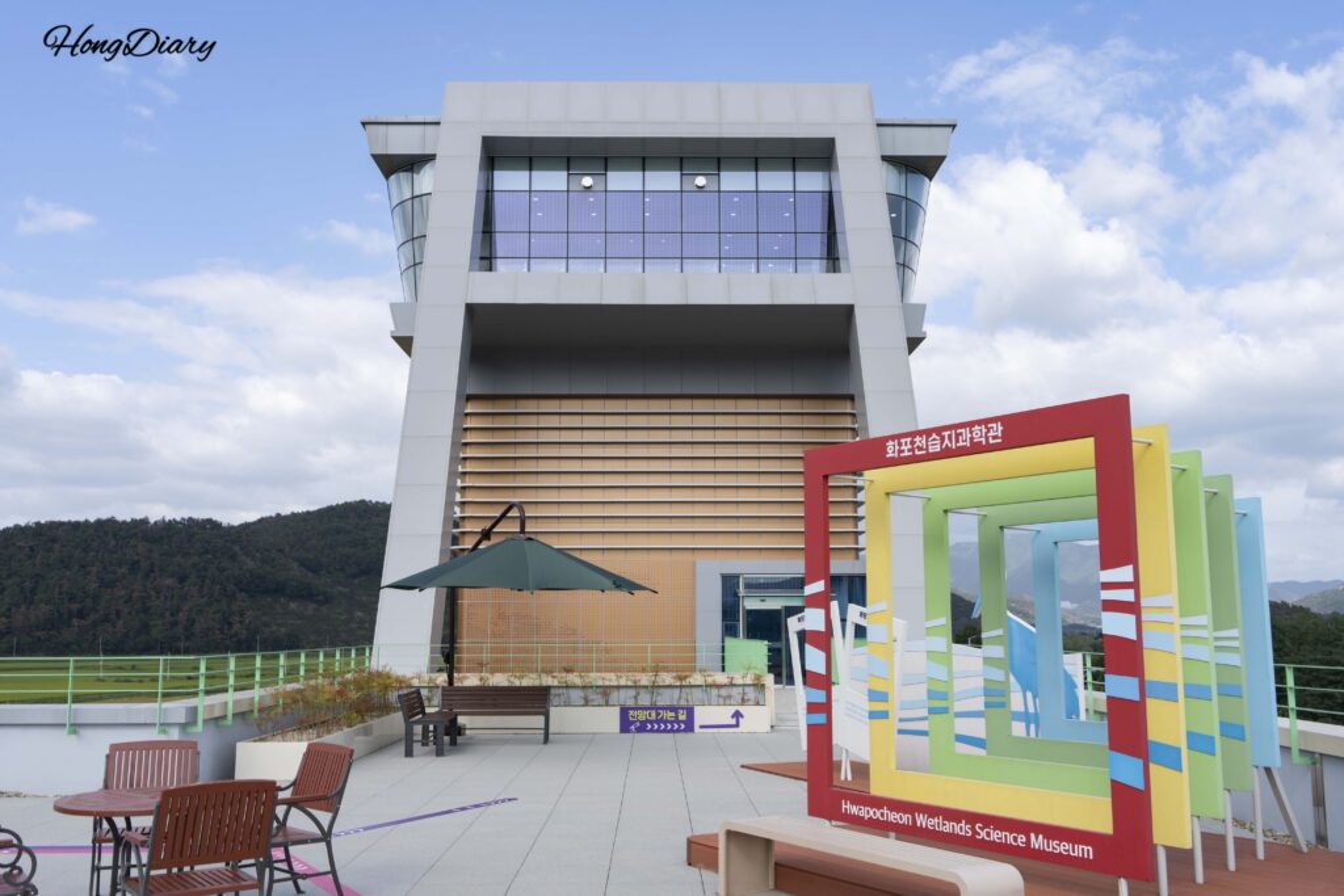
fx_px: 1195
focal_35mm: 32
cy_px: 448
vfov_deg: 41.1
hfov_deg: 58.7
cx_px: 672
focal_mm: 32
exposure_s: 1/160
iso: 100
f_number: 11
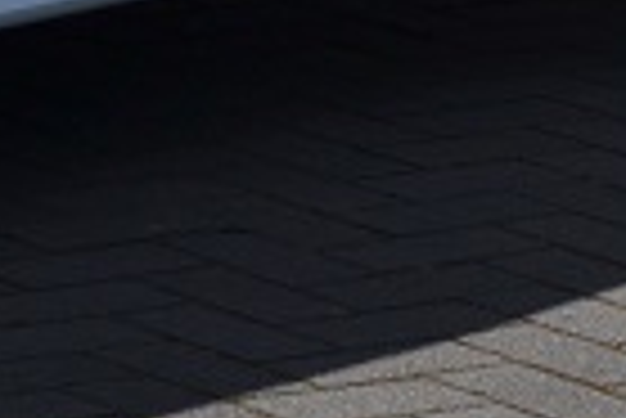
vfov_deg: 3.0
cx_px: -667
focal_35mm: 453
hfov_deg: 4.5
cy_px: -328
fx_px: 7885
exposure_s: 1/400
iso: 100
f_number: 10
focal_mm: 42
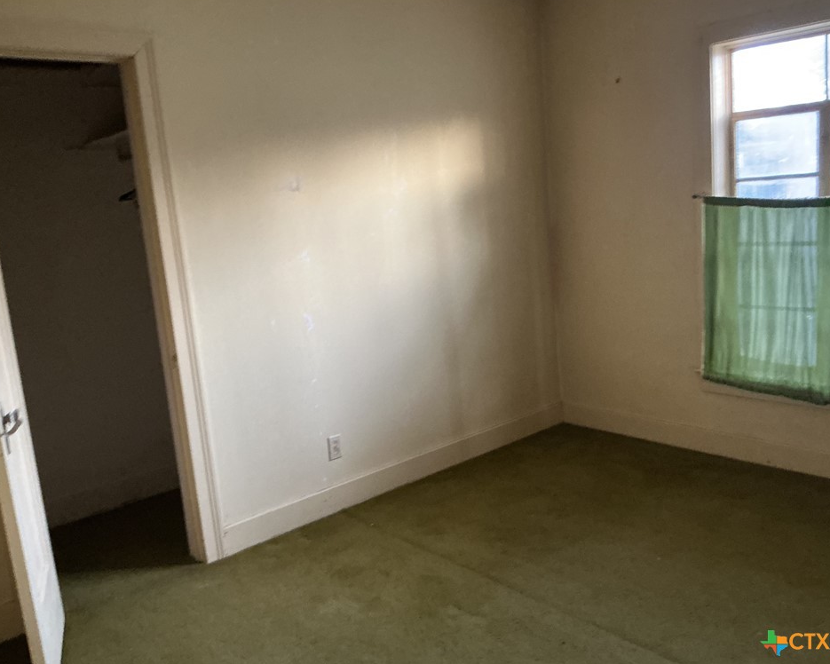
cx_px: 436
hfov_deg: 57.2
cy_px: 333
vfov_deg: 47.1
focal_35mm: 31
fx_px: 762
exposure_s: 1/30
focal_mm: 3
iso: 320
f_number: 1.8
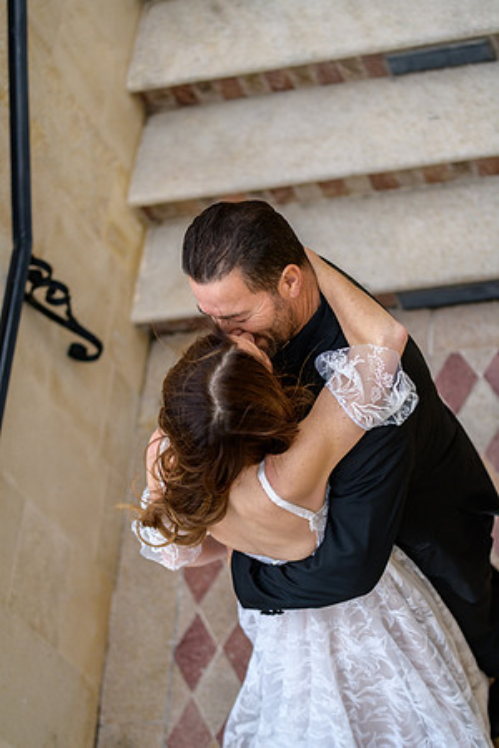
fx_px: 1455
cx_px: 250
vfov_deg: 28.8
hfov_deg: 19.5
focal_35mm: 70
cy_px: 374
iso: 400
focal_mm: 70
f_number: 2.8
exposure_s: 1/2000
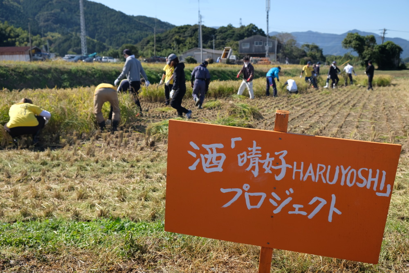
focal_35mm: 36
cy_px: 136
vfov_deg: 36.9
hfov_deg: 53.1
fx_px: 409
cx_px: 204
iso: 200
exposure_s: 1/640
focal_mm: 24.3
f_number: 5
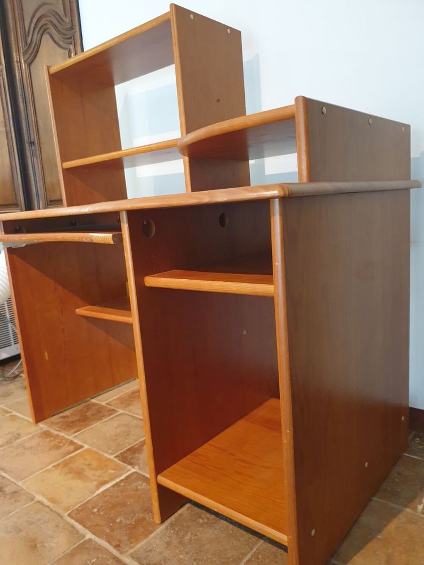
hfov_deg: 53.1
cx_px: 212
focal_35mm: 26
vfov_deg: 67.3
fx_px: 425
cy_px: 282
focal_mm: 4.3
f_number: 1.5
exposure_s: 1/20
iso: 250
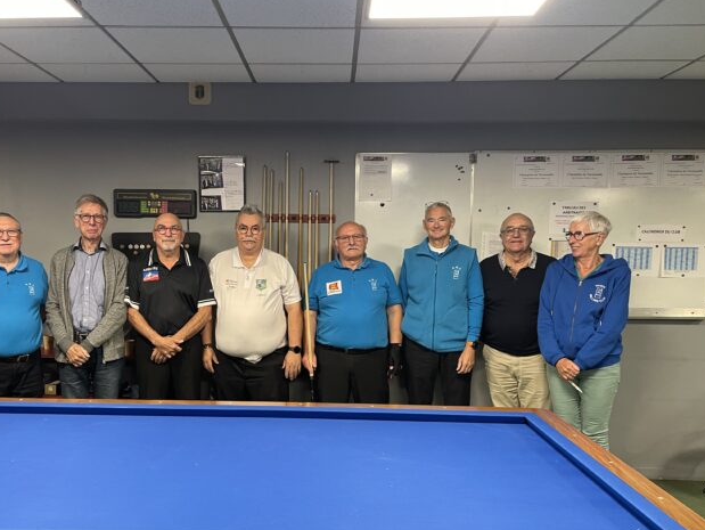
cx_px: 282
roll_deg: -0.6
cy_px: 315
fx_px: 632
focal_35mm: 31
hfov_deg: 57.9
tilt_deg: -5.8
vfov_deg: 45.3
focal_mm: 5.1
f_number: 1.6
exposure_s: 1/50
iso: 250
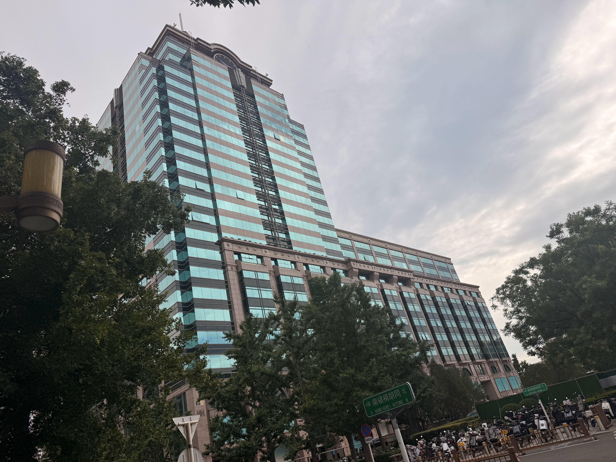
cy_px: 231
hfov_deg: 71.6
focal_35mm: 24
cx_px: 308
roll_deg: +14.6
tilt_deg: +27.8
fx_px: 427
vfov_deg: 56.8
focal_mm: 6.76
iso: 80
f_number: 1.78
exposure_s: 1/6173
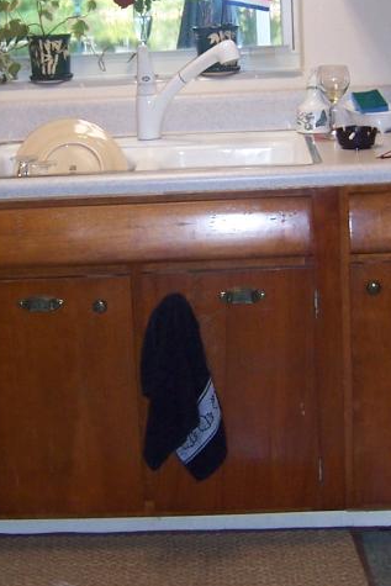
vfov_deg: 27.1
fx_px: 1205
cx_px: 147
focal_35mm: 74
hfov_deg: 18.4
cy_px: 170
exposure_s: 1/60
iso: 140
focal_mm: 5.5
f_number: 2.8
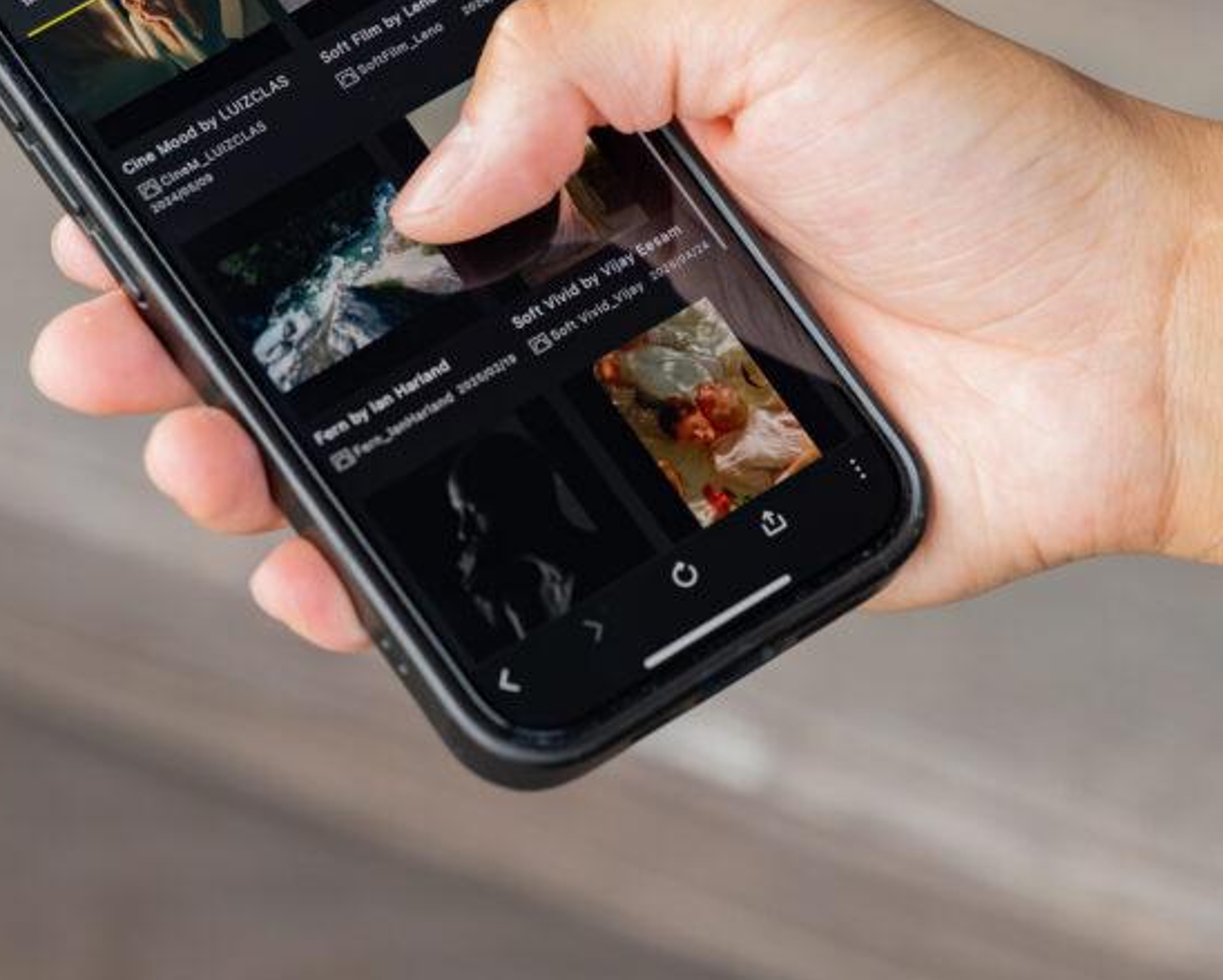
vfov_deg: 8.4
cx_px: 656
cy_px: 291
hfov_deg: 10.5
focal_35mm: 184
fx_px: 6664
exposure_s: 1/500
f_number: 4
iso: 800
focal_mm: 105
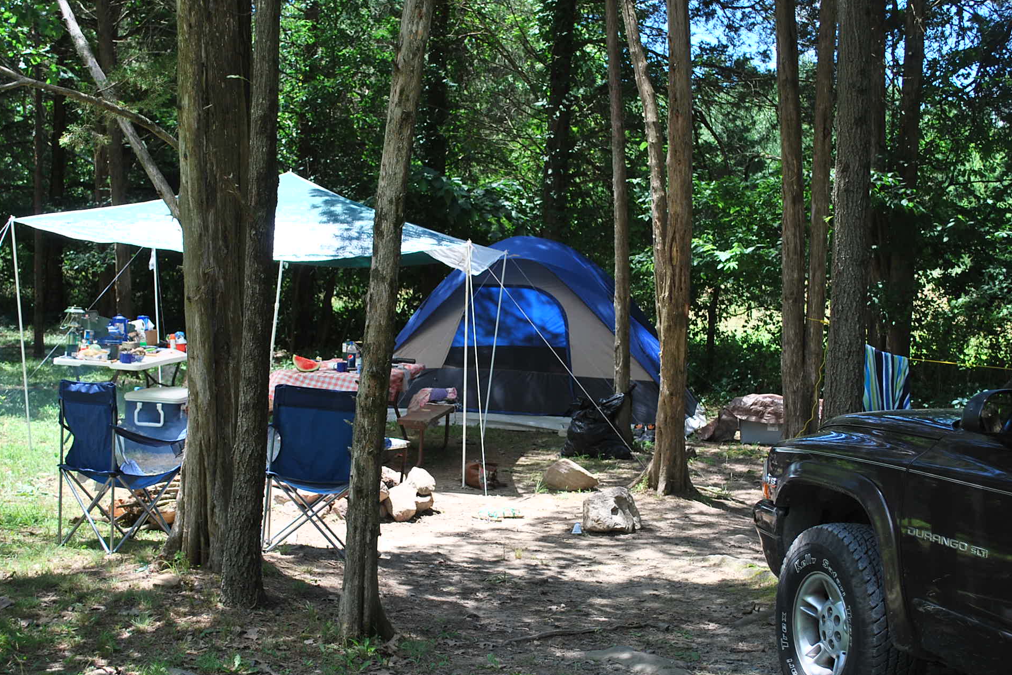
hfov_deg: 37.2
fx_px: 1504
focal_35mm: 54
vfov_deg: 25.3
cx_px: 501
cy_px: 341
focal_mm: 35
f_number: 5.6
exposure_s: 1/125
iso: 100
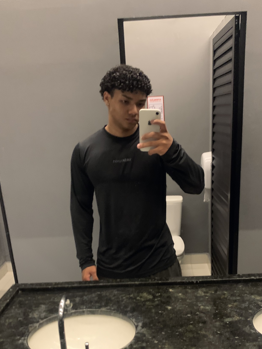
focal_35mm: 32
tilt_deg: -11.9
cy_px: 208
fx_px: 323
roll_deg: +3.3
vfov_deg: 56.4
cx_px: 151
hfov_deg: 44.0
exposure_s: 1/20
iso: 640
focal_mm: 4.25
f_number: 1.8
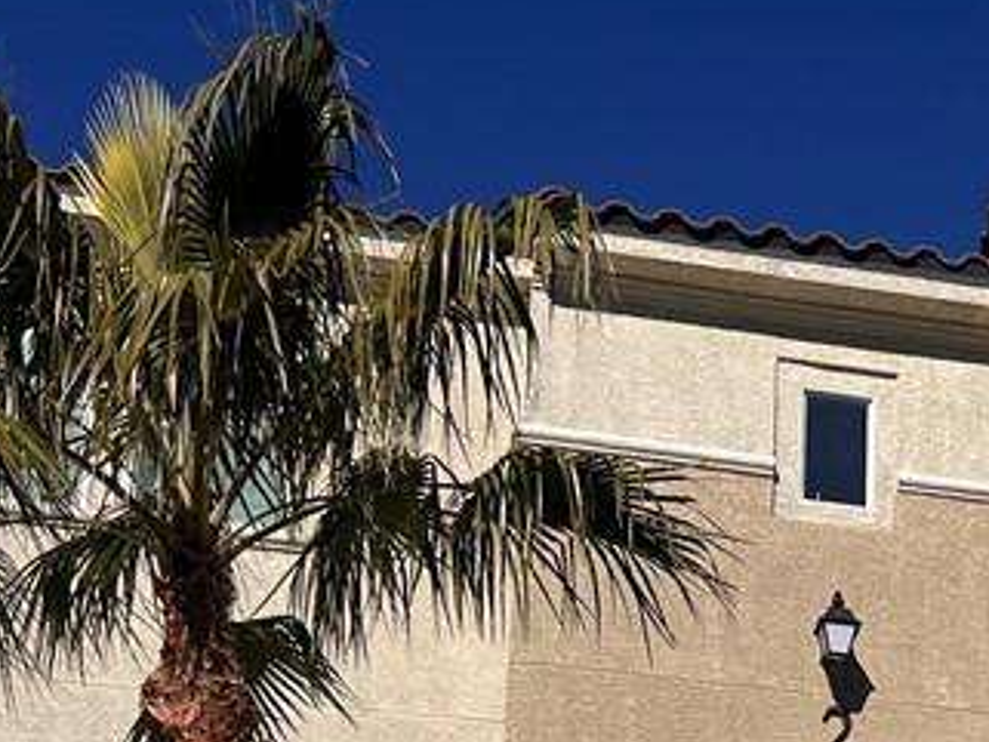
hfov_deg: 22.0
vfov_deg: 16.5
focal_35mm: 83
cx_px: 1143
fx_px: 2372
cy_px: 1044
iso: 50
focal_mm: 5.7
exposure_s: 1/10309
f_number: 1.5
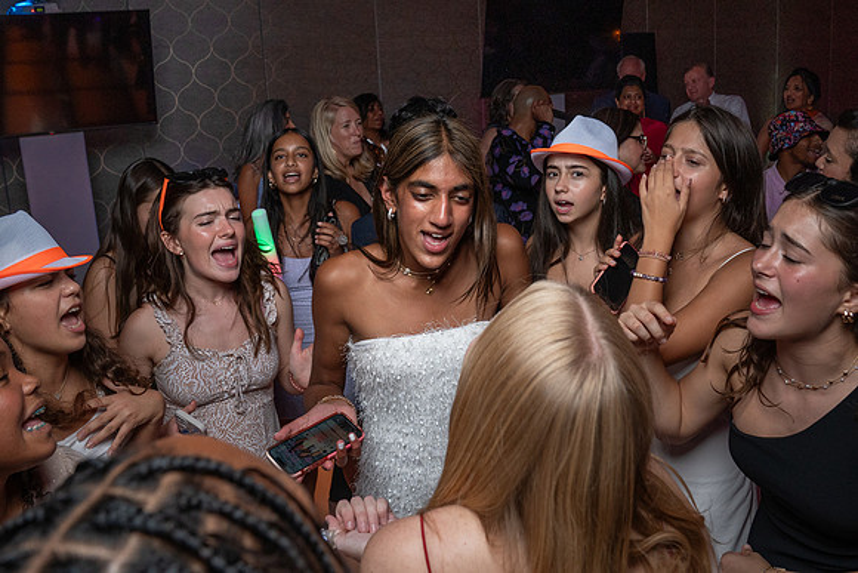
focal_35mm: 31
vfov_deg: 42.4
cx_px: 418
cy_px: 207
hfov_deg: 60.8
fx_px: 731
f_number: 5.6
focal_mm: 24
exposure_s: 1/200
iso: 2000
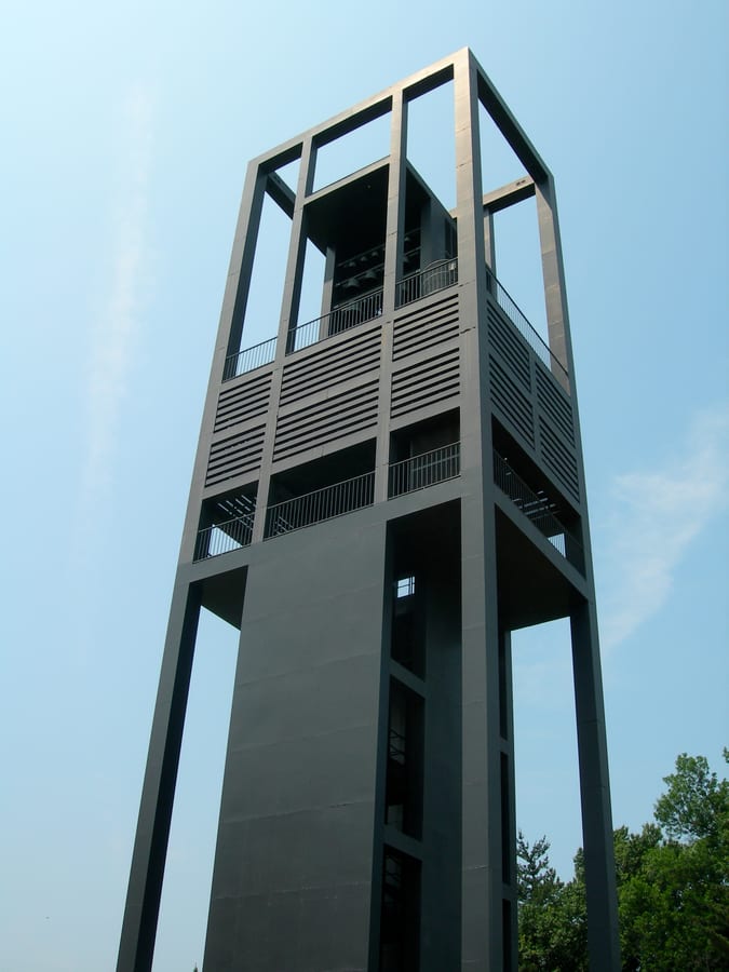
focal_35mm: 38
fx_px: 1067
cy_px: 486
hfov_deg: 37.7
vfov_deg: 49.0
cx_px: 364
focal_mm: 7.8
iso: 50
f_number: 4.8
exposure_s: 1/583
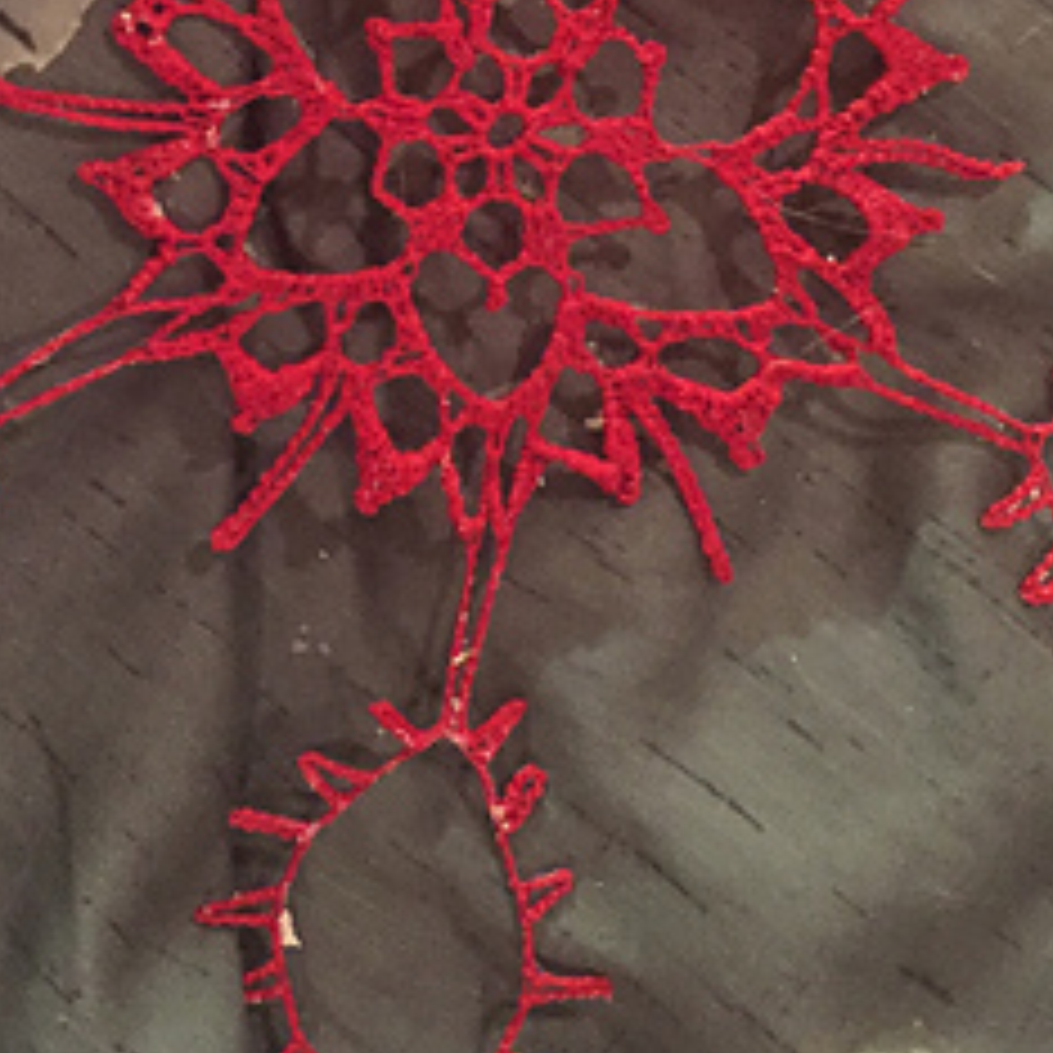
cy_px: 54
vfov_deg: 23.8
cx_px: 482
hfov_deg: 24.6
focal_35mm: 70
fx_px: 2409
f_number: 2.2
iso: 500
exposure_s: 1/15
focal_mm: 4.15
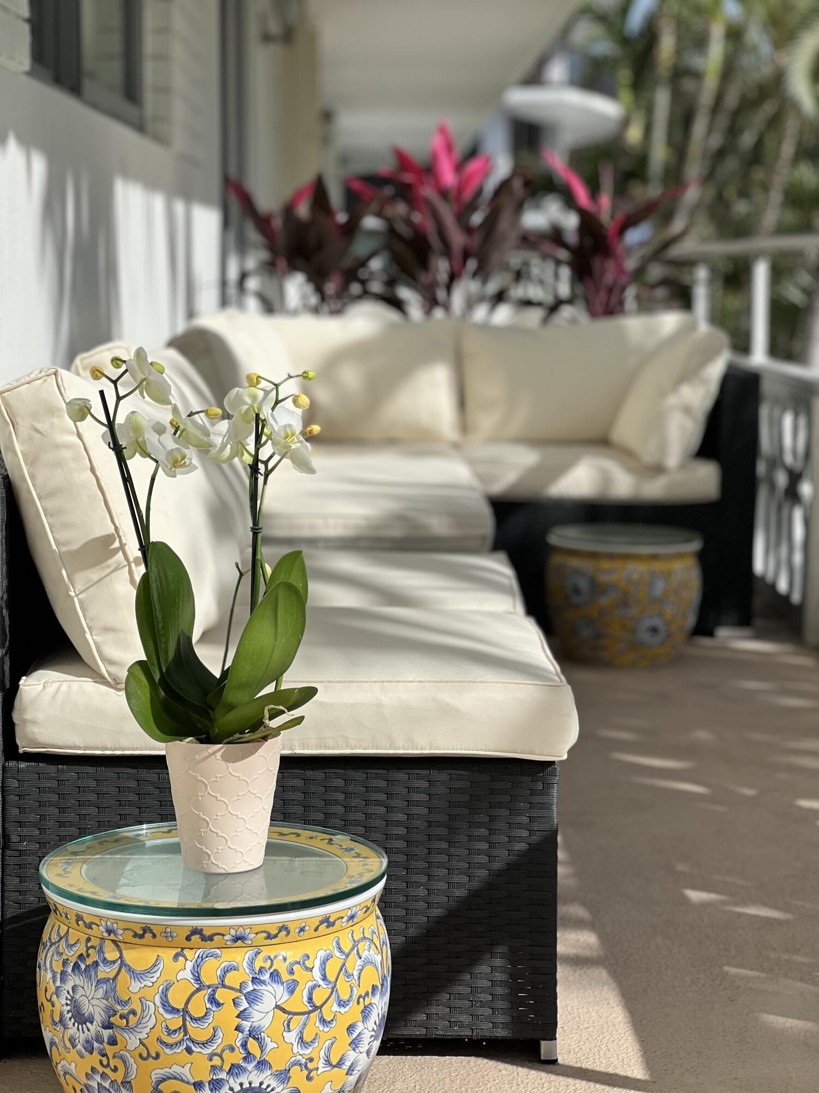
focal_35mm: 77
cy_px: 546
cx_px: 410
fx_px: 2429
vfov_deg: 25.3
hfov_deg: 19.1
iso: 32
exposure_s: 1/1096
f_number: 2.8
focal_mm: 9
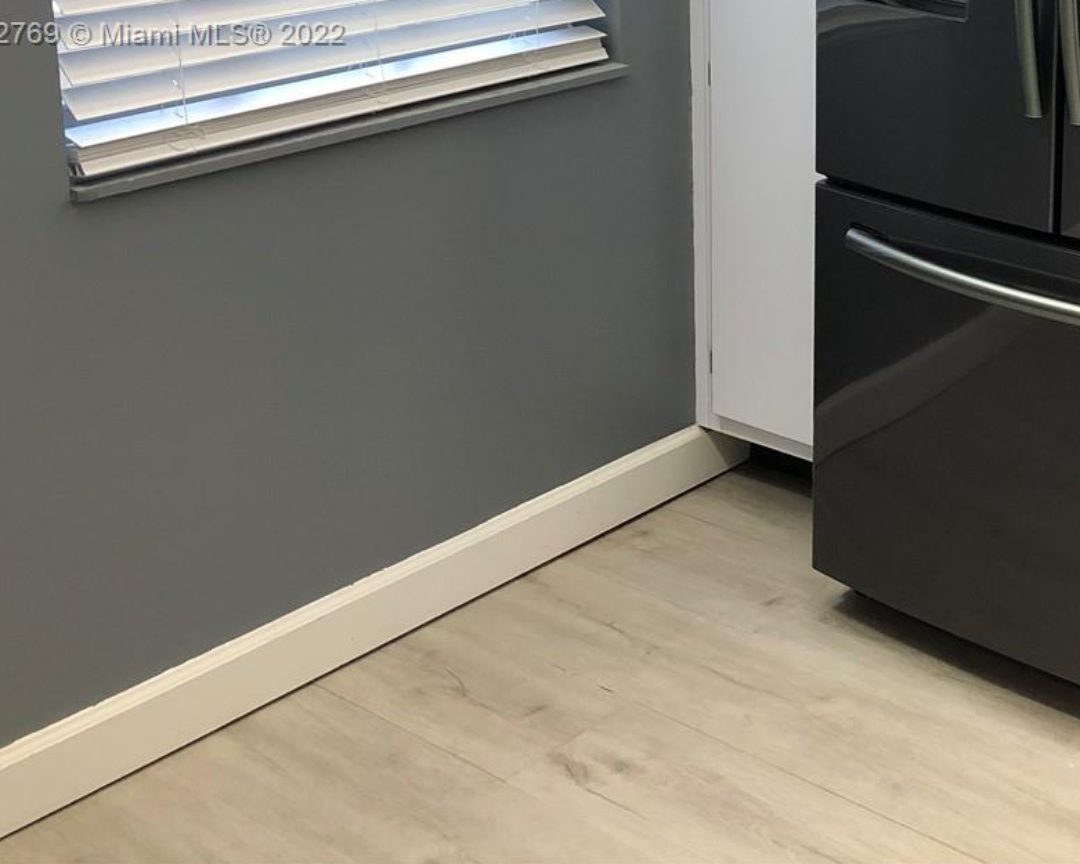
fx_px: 1790
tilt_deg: -10.0
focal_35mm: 56
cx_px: 1008
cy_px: 36
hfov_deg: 31.7
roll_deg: -0.3
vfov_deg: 26.0
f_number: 1.8
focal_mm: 3.99
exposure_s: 1/30
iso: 32
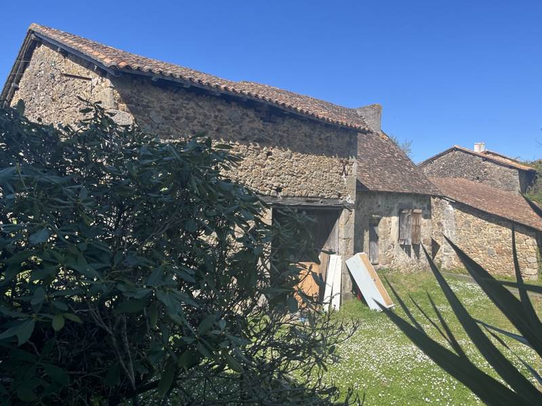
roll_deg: -0.6
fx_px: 407
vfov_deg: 53.1
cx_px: 271
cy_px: 203
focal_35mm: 26
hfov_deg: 67.3
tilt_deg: +0.2
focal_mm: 5.1
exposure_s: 1/1802
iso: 50
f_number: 1.6
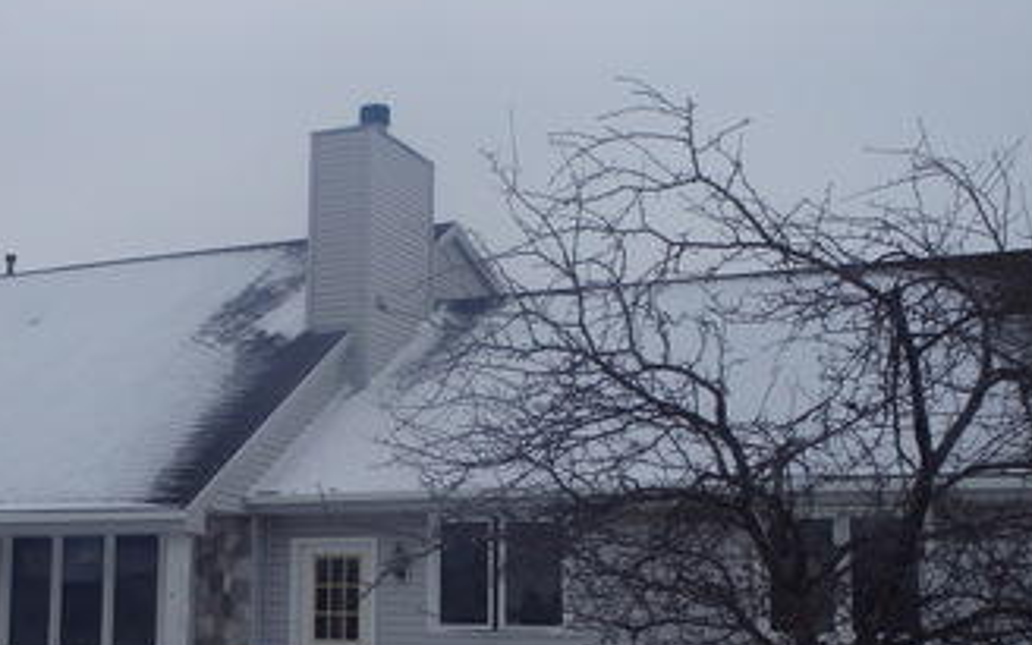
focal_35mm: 58
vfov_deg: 22.3
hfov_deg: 34.1
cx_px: 220
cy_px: 387
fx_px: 1631
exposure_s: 1/250
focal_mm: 5
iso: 125
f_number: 11
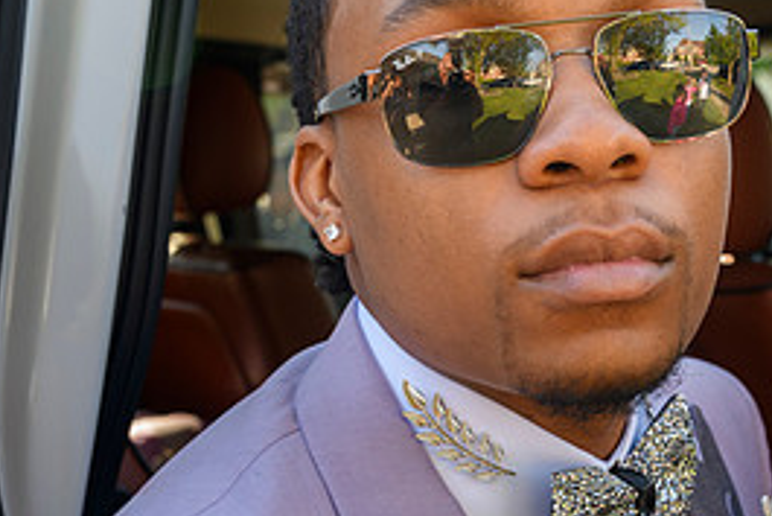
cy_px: 400
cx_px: 519
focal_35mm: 87
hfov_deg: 23.3
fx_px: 1867
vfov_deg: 15.6
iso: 400
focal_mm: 36
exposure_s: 1/160
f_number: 5.6
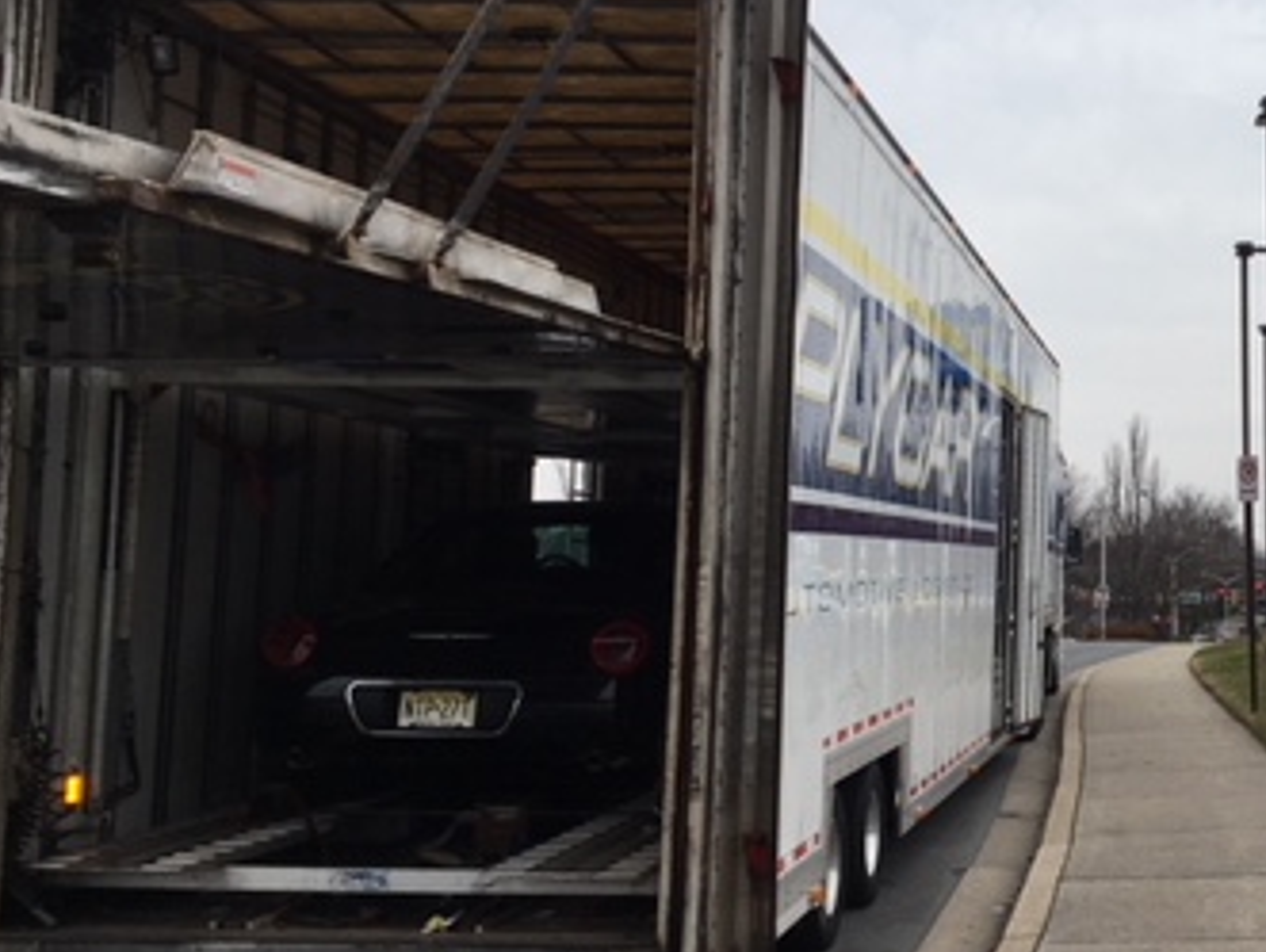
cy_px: 421
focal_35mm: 56
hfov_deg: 32.6
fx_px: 2050
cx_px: 1144
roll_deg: -0.3
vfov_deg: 26.1
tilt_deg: +6.6
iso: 25
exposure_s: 1/549
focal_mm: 4.15
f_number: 2.2
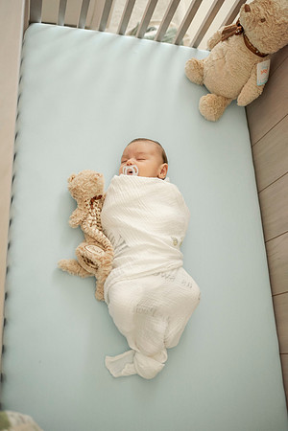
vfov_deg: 54.4
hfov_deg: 37.9
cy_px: 216
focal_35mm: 35
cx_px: 144
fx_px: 420
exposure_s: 1/125
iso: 800
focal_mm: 35
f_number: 1.8
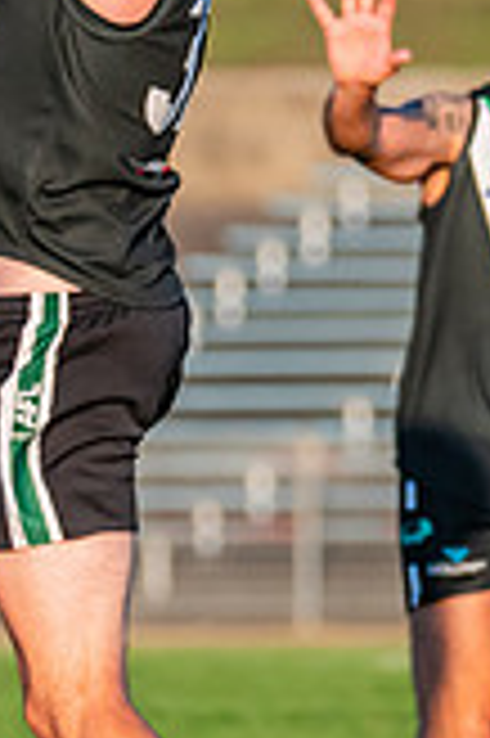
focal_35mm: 1475
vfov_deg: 1.4
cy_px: 31
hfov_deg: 0.9
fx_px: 30176
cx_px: 72
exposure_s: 1/1600
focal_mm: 290
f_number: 6.3
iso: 800
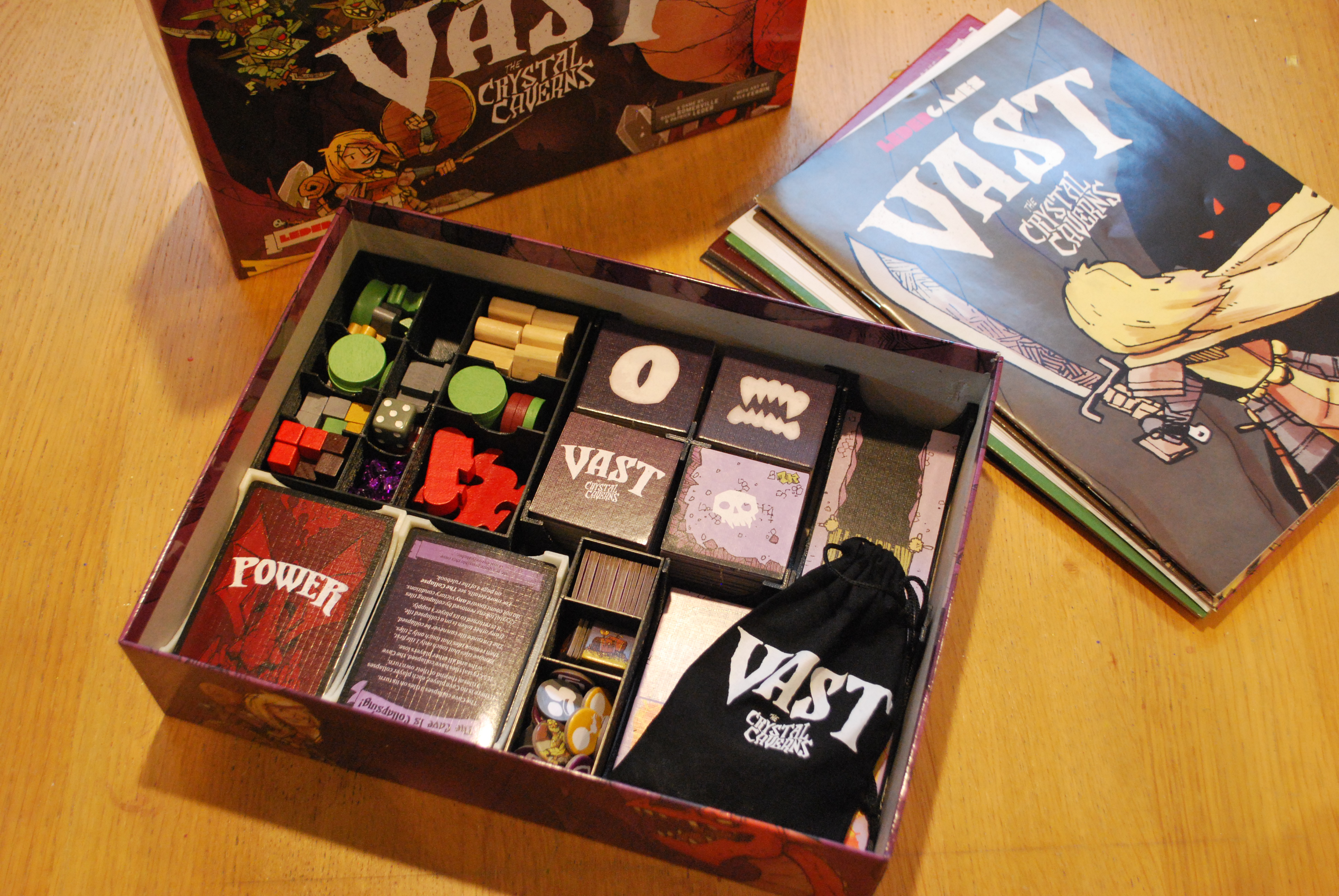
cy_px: 448
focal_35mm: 44
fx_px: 1620
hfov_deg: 44.9
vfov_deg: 30.9
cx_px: 670
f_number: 4.8
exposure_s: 1/30
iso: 1250
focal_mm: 29
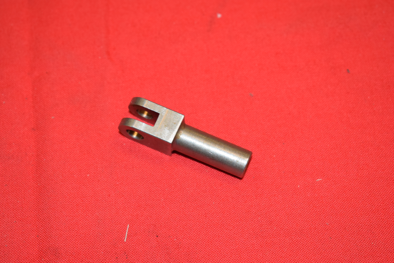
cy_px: 132
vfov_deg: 16.6
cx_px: 197
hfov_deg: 24.6
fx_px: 903
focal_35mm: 82
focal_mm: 55
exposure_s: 1/100
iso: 800
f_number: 5.6
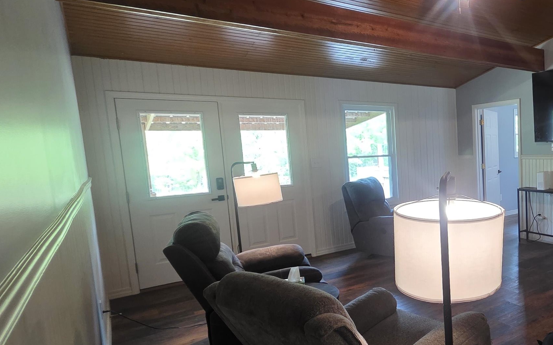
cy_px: 190
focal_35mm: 25
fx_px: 377
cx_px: 459
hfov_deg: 64.7
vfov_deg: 49.2
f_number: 1.9
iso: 640
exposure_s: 1/60
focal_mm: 2.2
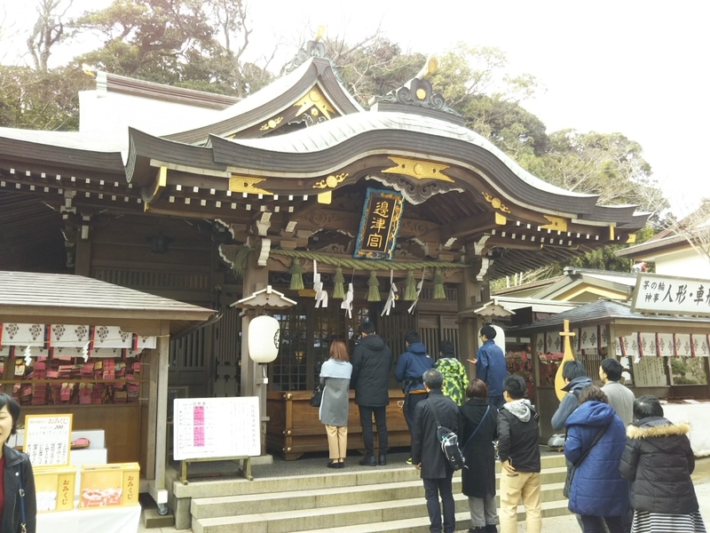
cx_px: 355
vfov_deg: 46.8
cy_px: 266
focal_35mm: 30
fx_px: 615
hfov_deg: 60.0
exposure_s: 1/120
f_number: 2.2
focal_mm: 4
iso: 32
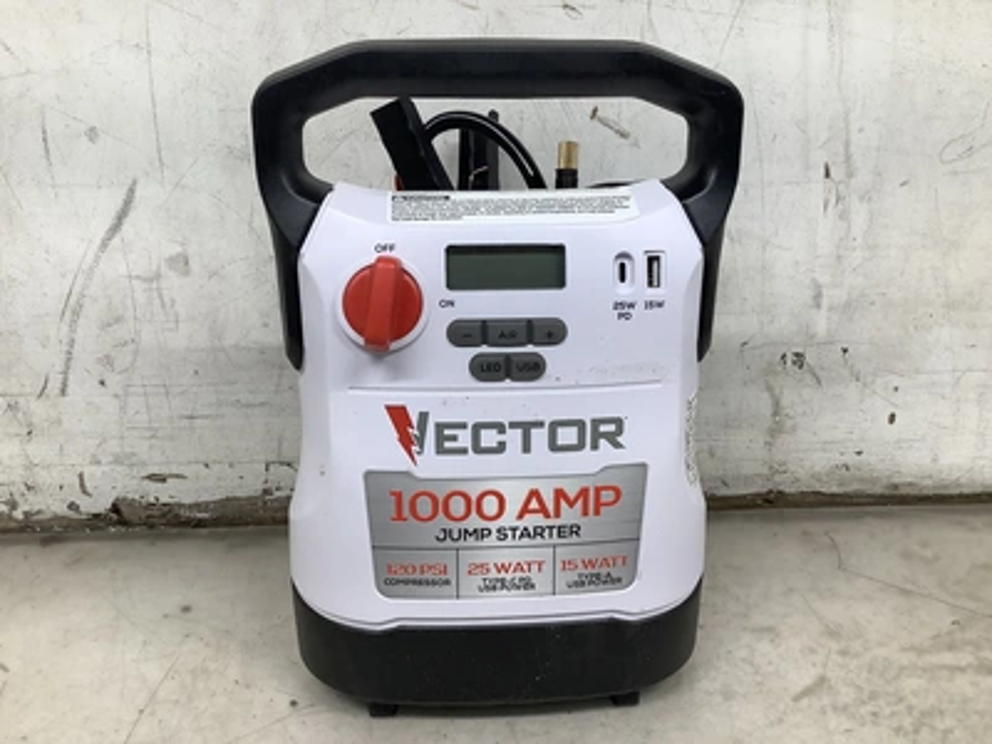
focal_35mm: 31
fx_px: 888
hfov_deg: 58.4
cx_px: 496
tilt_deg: -18.9
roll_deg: +0.3
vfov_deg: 45.4
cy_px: 372
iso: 50
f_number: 2.4
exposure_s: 1/100
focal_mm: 3.3
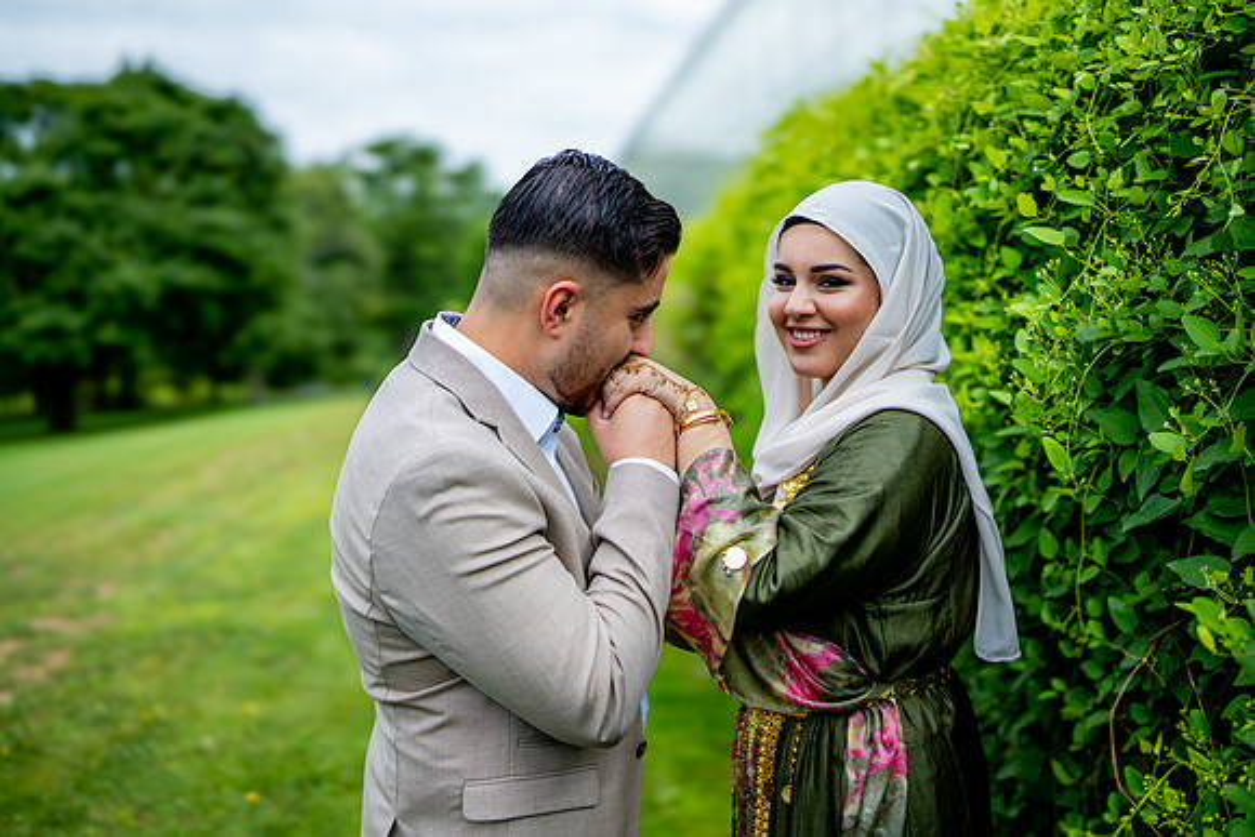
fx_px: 1220
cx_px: 628
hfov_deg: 54.4
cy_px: 418
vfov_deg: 37.9
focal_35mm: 35
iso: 200
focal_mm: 35
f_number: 1.3
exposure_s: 1/8000
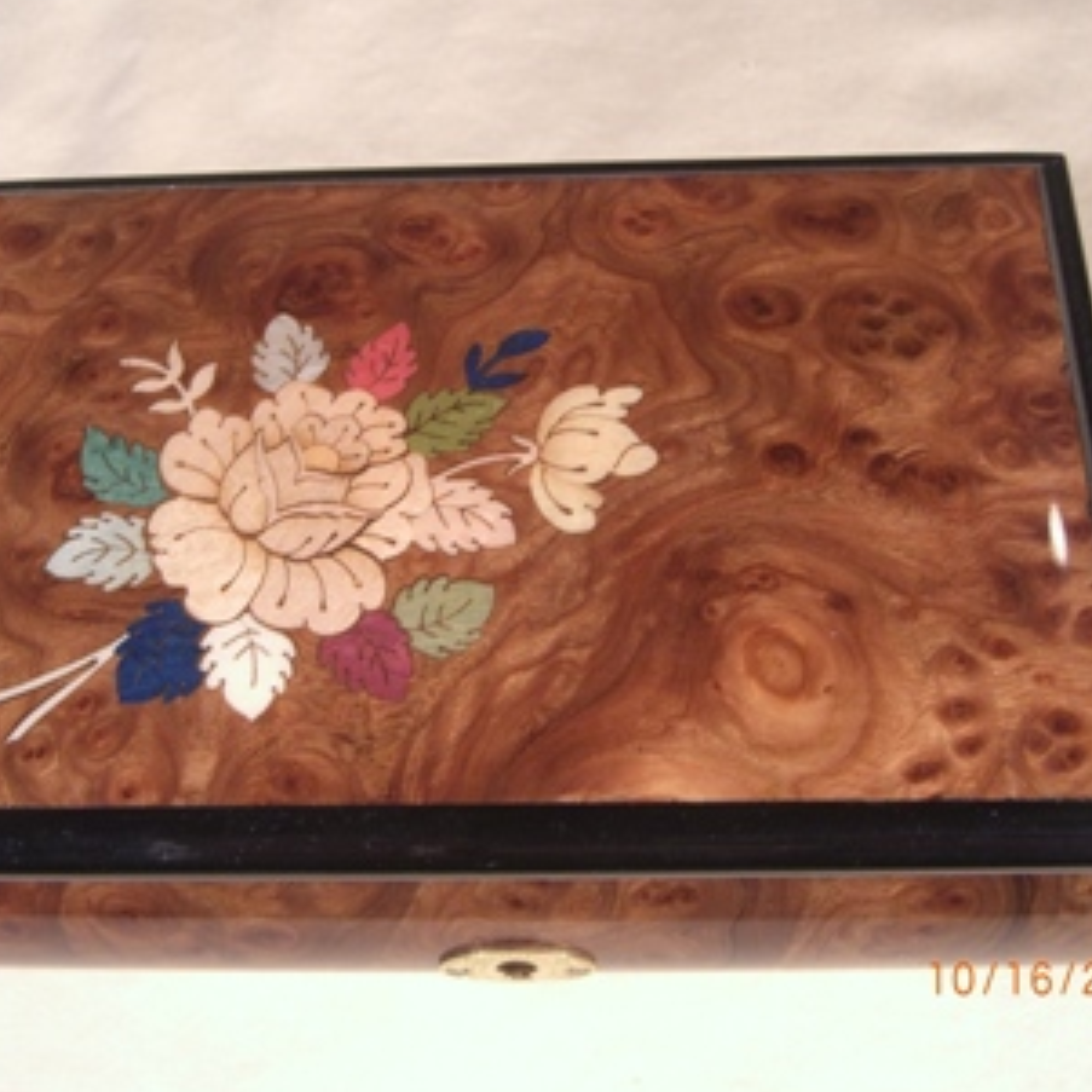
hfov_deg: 34.0
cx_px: 468
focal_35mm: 50
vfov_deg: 34.0
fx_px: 1785
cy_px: 493
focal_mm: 7.9
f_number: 2.8
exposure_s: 1/80
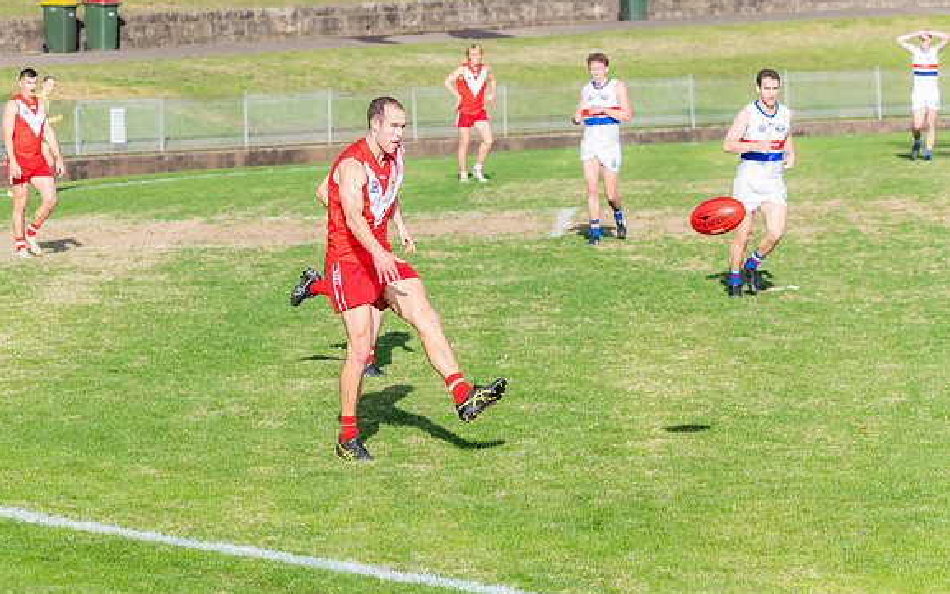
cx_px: 388
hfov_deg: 11.4
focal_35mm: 184
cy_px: 337
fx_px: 4765
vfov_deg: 7.1
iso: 800
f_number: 8
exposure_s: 1/1600
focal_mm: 150
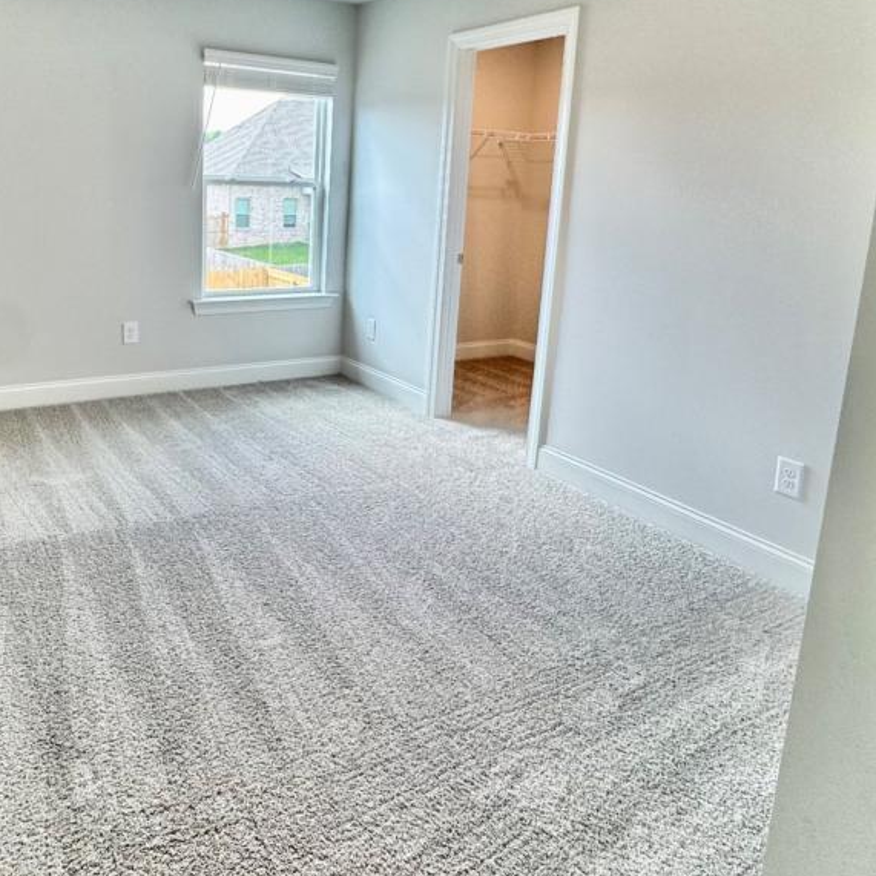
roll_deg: -3.1
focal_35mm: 26
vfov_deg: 59.7
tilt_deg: -9.6
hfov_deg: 59.7
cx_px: 301
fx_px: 744
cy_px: 299
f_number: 2.2
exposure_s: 1/120
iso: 80
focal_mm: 2.22
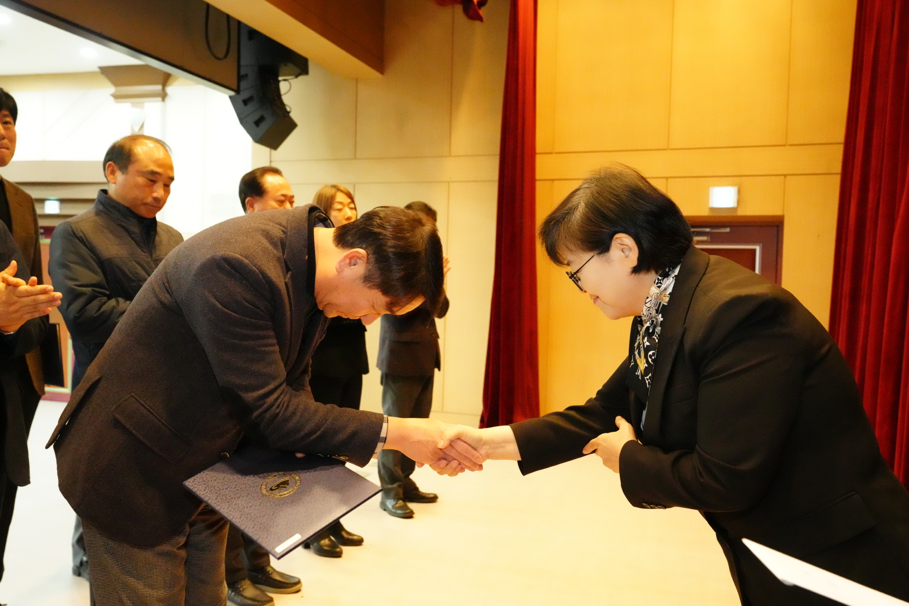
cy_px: 303
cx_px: 454
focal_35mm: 33
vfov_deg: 40.0
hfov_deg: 57.2
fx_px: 833
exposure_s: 1/160
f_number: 5.6
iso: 20000
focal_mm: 33
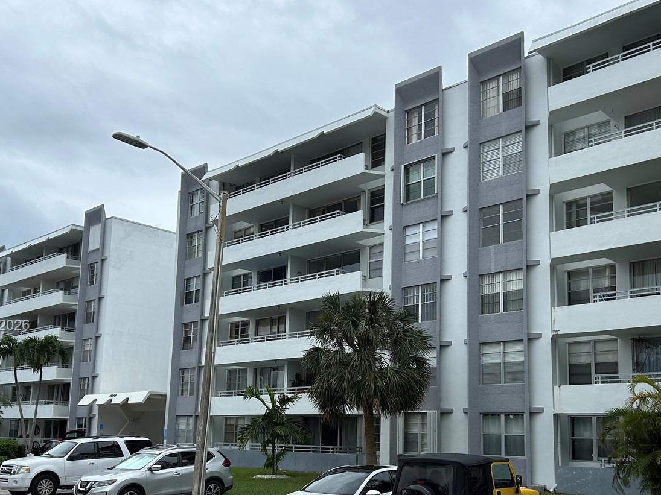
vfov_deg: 37.3
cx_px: 325
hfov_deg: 49.0
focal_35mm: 38
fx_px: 726
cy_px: 326
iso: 50
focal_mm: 5.7
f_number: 1.5
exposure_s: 1/3571
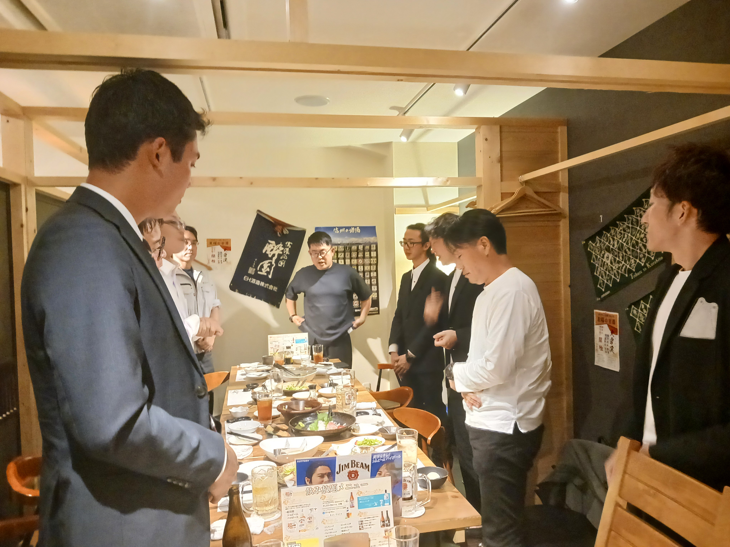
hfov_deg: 65.3
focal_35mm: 27
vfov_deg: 51.4
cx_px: 365
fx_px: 569
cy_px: 274
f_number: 1.8
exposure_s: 1/15
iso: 1000
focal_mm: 4
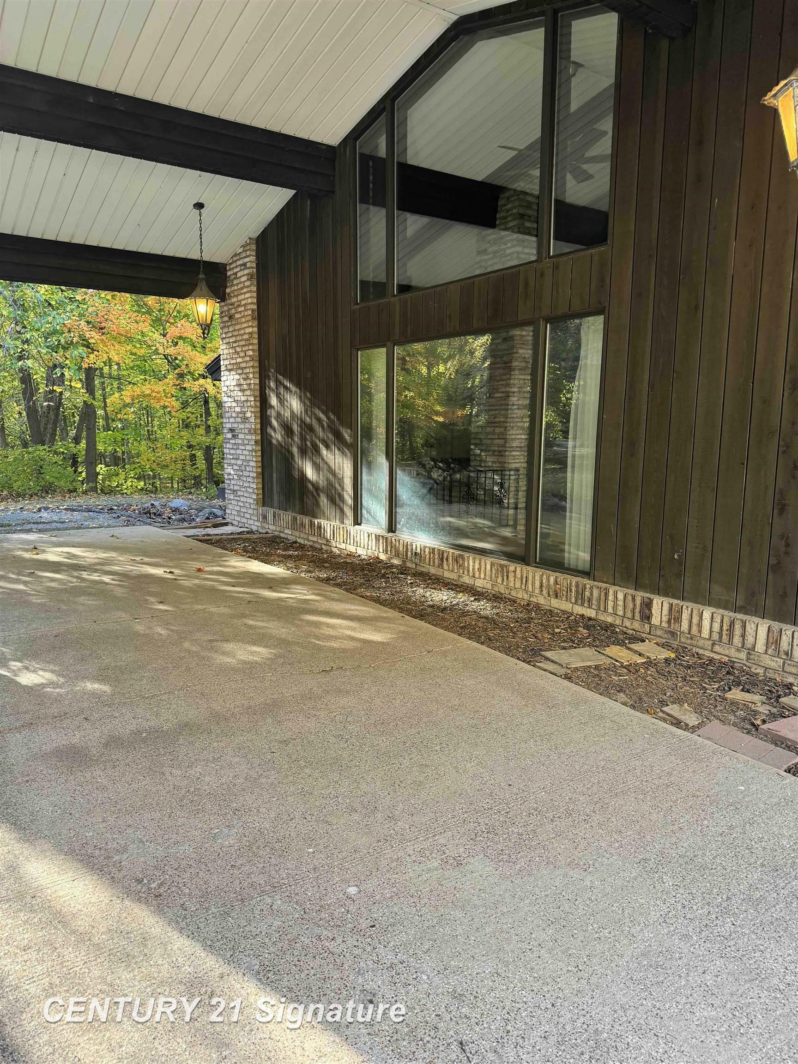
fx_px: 738
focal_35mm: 24
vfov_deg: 71.6
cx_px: 399
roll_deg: -1.4
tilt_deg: -10.7
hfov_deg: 56.8
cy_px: 532
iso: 125
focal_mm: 6.76
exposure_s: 1/121
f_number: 1.78
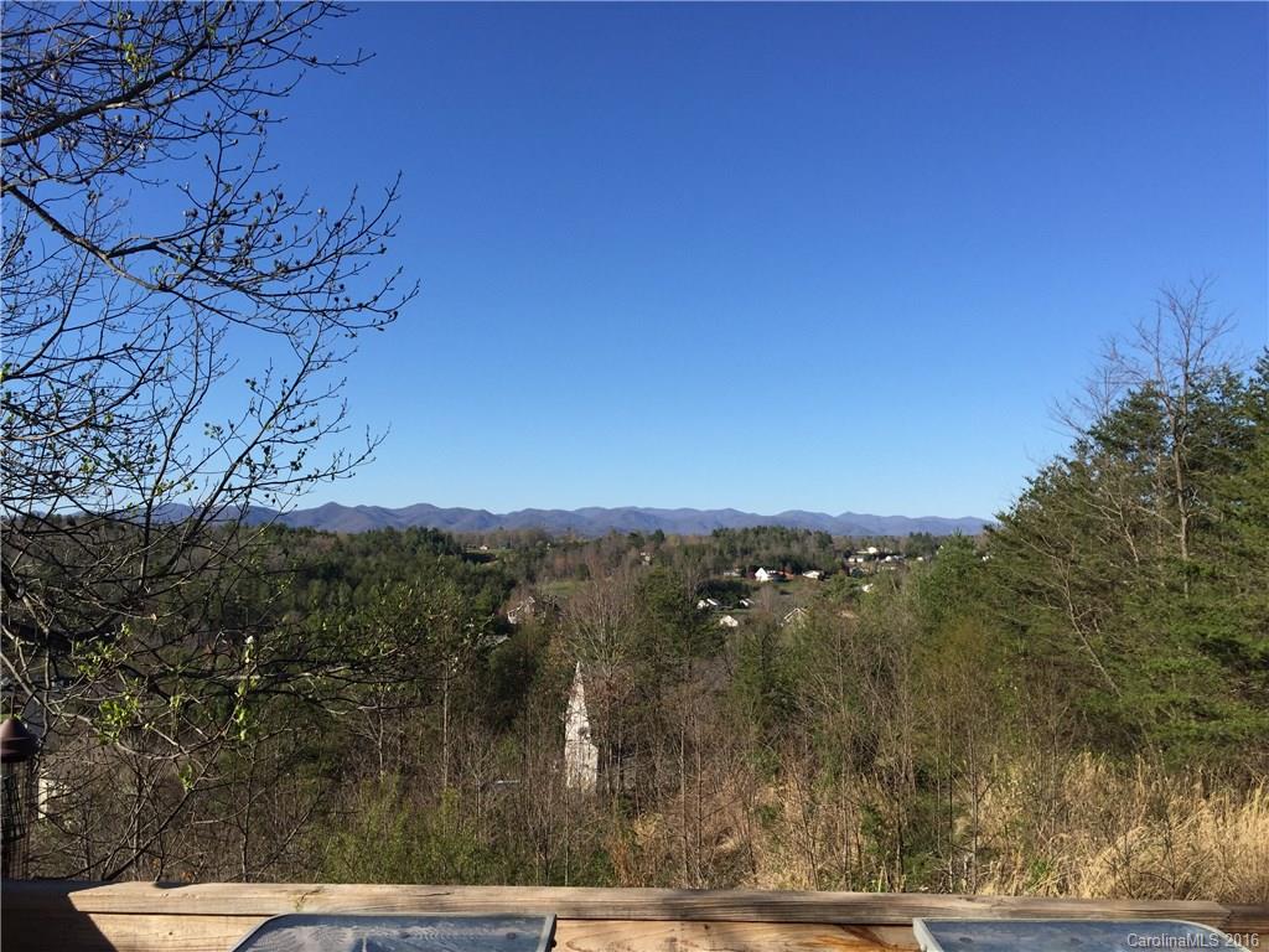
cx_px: 634
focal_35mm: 29
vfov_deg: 48.2
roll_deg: -0.4
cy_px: 476
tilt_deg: +3.7
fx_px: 1063
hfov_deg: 61.7
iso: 32
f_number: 2.2
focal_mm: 4.15
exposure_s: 1/1647
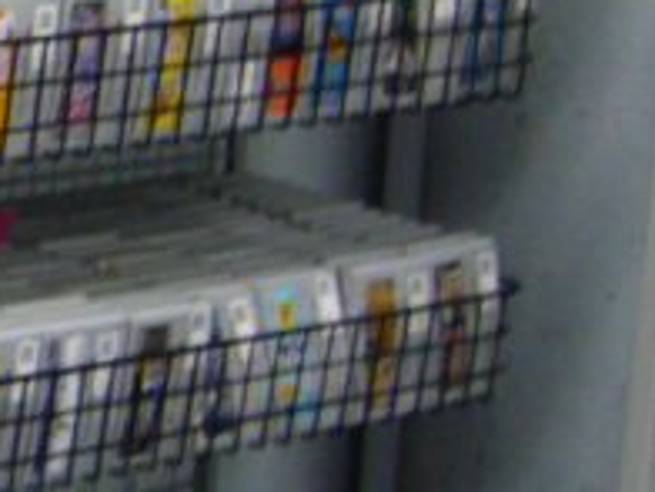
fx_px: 3463
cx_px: -1036
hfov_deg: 9.4
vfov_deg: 8.1
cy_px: 64
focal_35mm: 183
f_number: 2.8
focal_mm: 5.8
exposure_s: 1/15
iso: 125
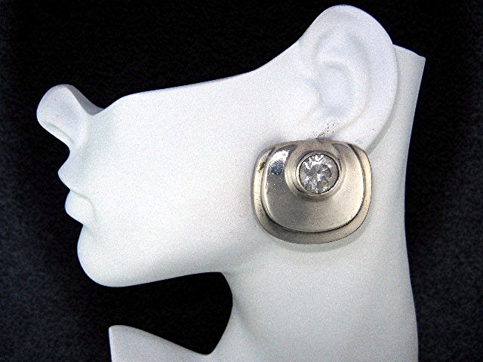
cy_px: 181
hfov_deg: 54.0
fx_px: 474
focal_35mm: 34
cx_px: 242
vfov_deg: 41.8
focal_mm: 6.2
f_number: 7.2
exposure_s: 1/30
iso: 275
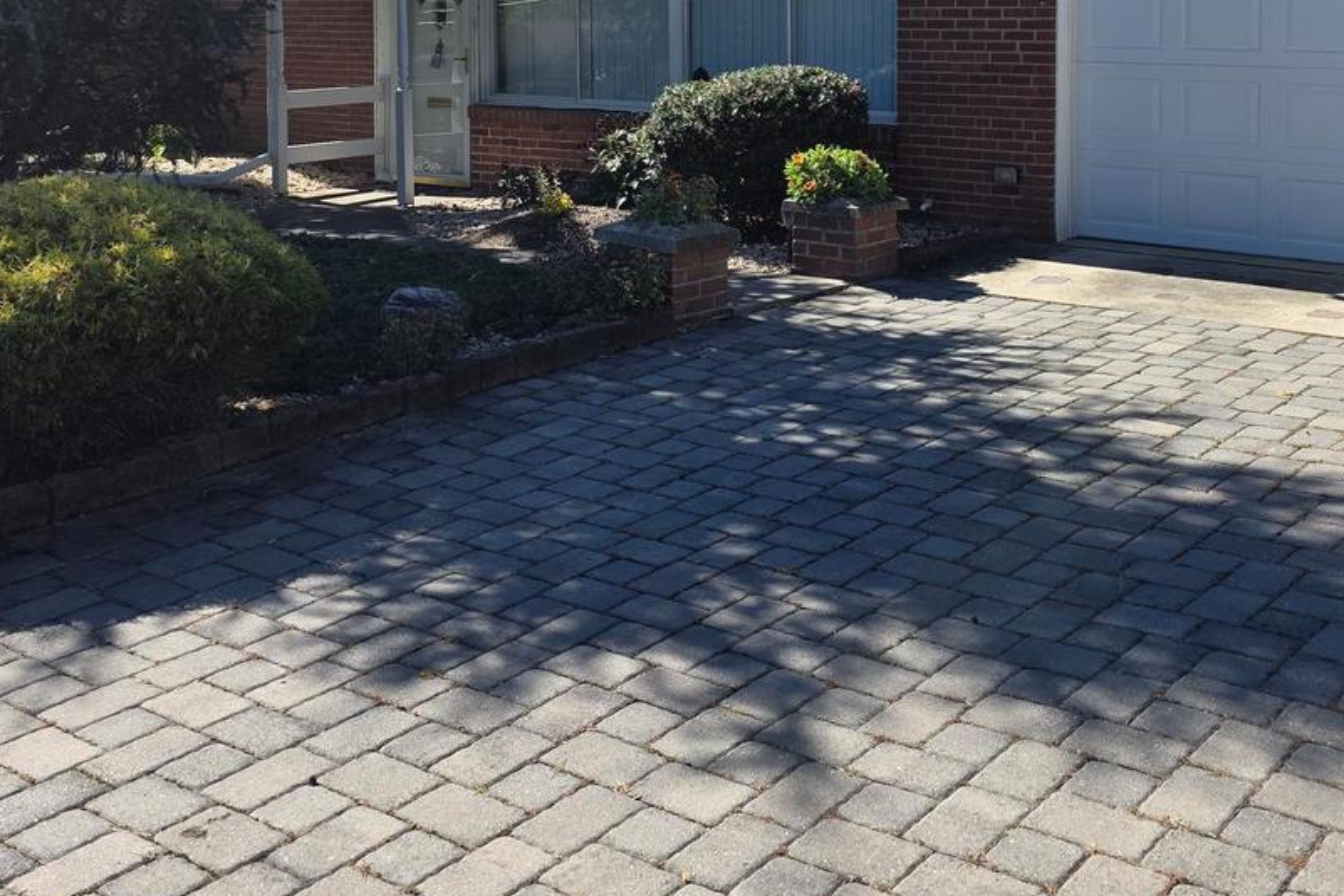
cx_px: 789
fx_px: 1605
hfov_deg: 45.2
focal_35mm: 43
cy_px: 101
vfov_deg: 29.9
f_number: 1.7
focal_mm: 6.3
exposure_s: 1/3390
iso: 80
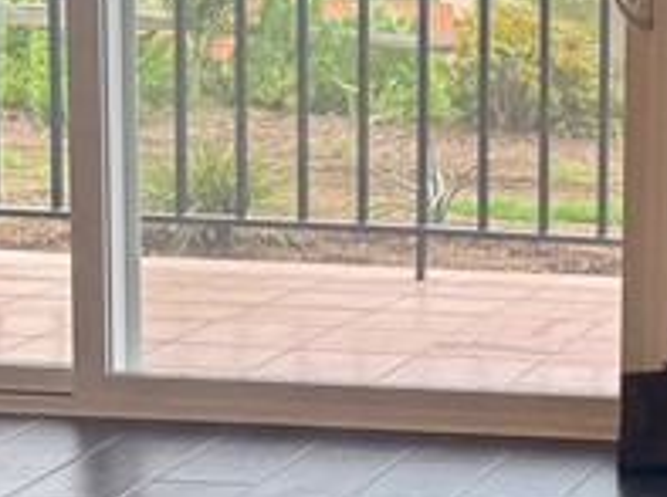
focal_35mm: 125
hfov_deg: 12.9
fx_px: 2404
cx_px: 1480
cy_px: 247
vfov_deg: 11.8
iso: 100
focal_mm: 6.76
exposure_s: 1/276
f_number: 1.78
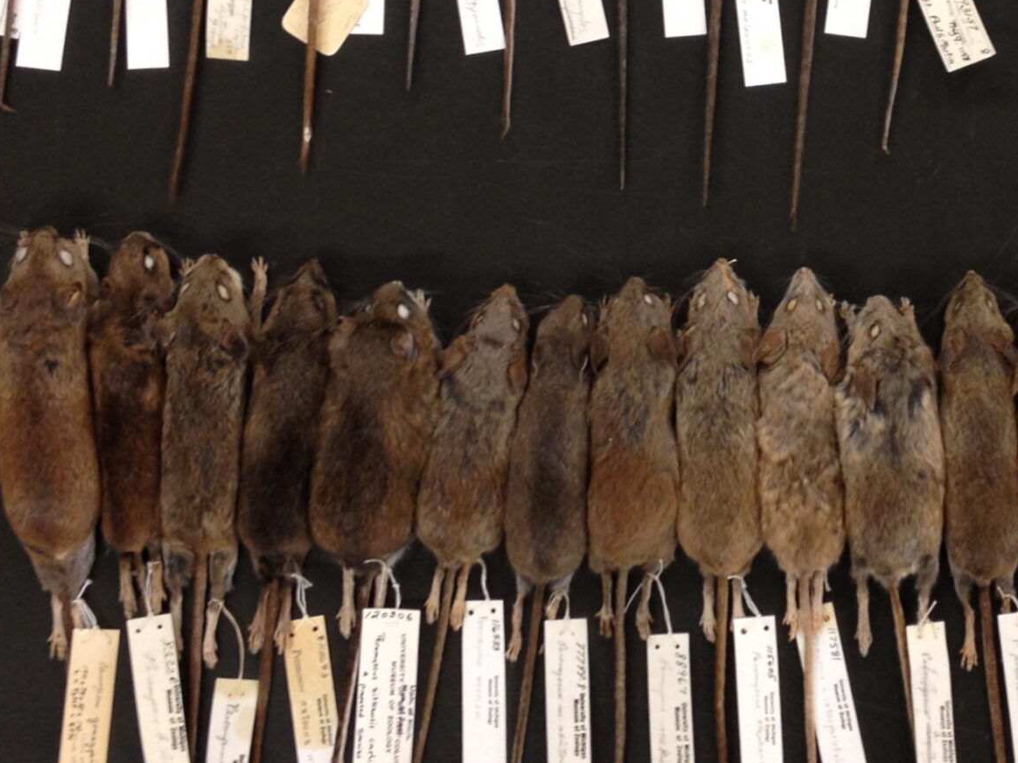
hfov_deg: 24.5
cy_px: 214
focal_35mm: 77
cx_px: 941
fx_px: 2264
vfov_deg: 19.0
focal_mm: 4.28
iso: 80
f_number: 2.4
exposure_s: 1/20
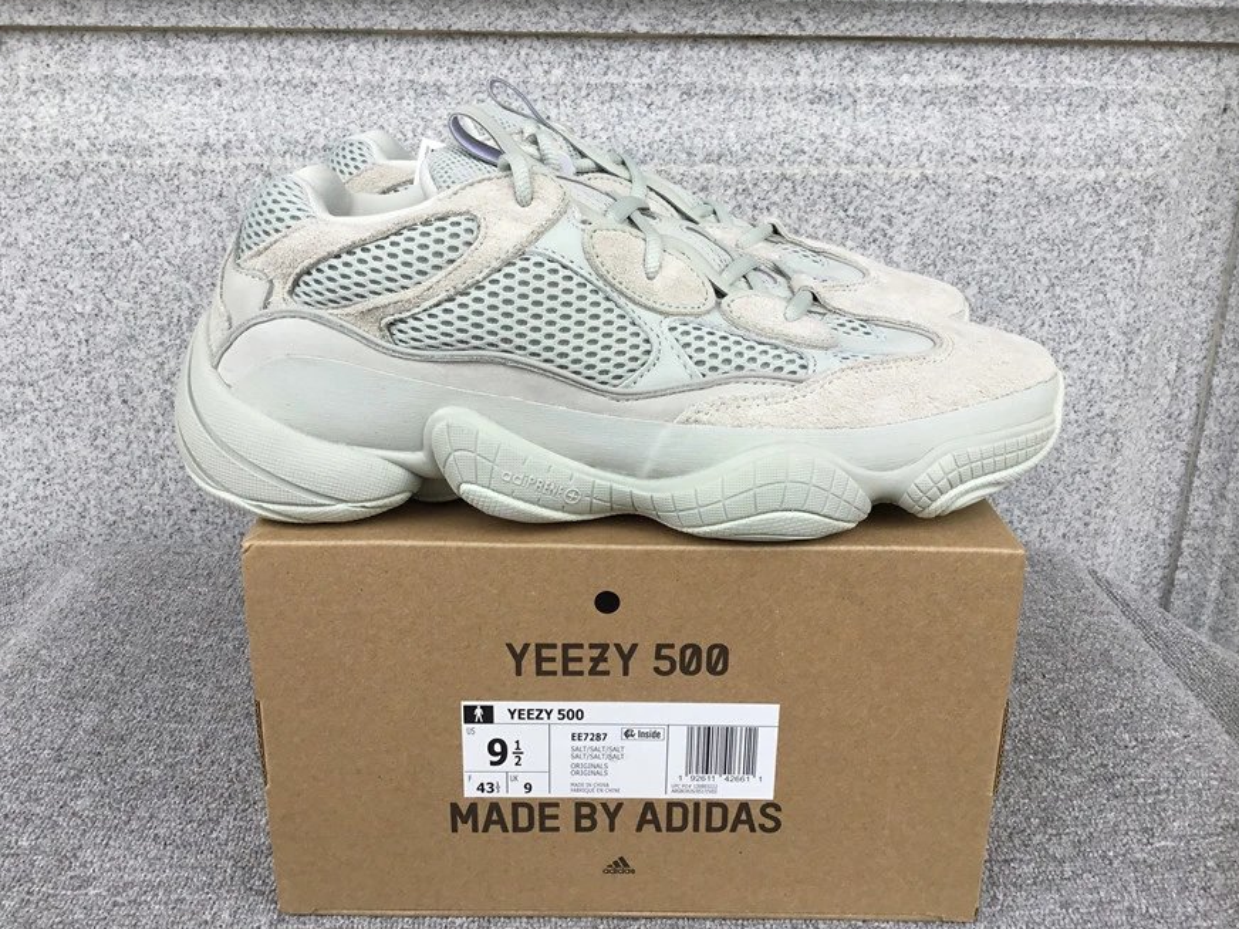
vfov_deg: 44.2
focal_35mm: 32
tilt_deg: -20.6
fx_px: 1145
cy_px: 460
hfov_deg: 56.8
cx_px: 617
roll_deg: -0.4
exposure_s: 1/294
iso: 25
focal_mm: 3.3
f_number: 2.4
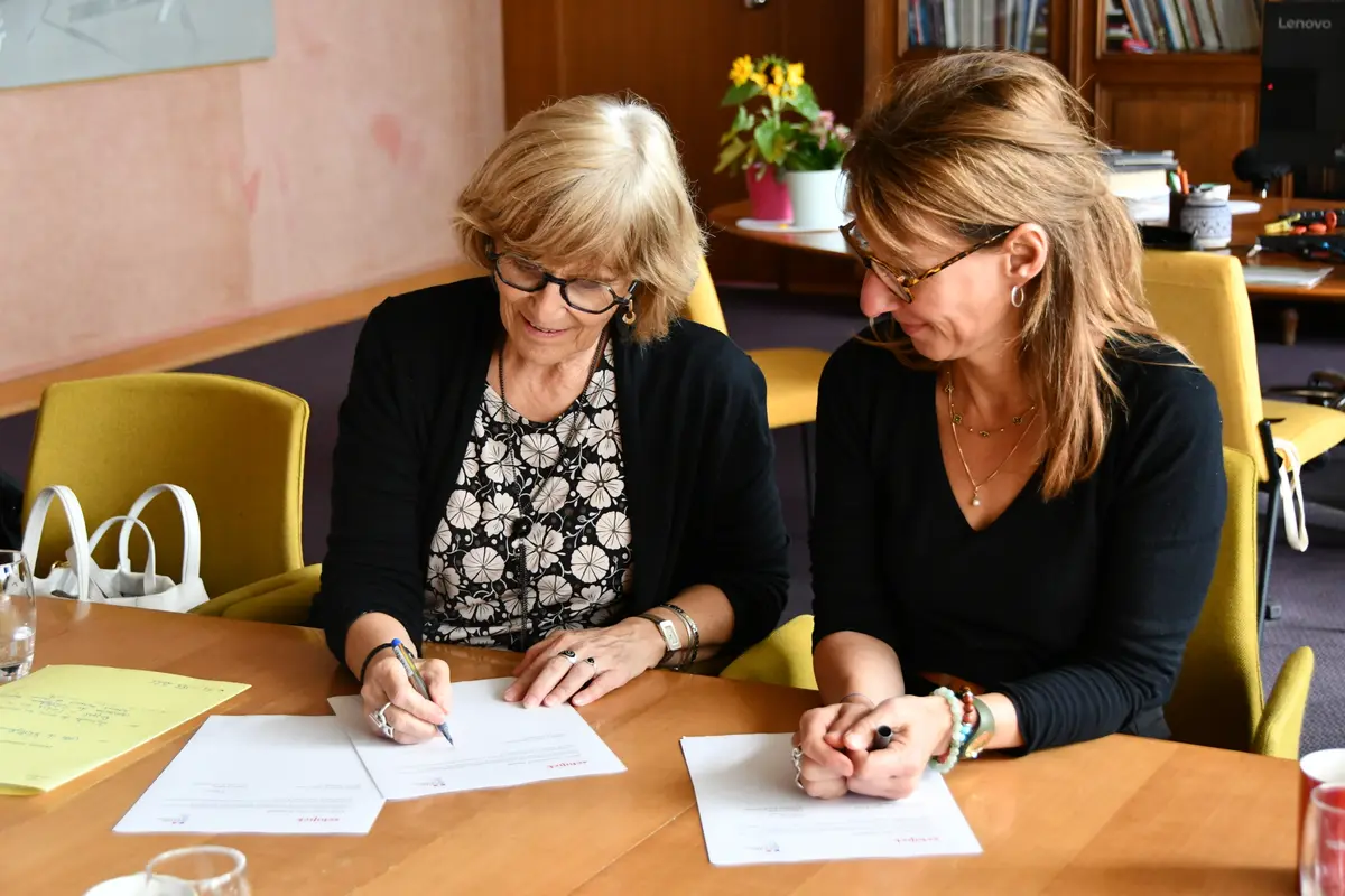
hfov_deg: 30.5
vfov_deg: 20.6
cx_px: 672
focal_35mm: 66
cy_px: 448
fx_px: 2466
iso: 2000
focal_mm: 44
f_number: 4.5
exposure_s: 1/125
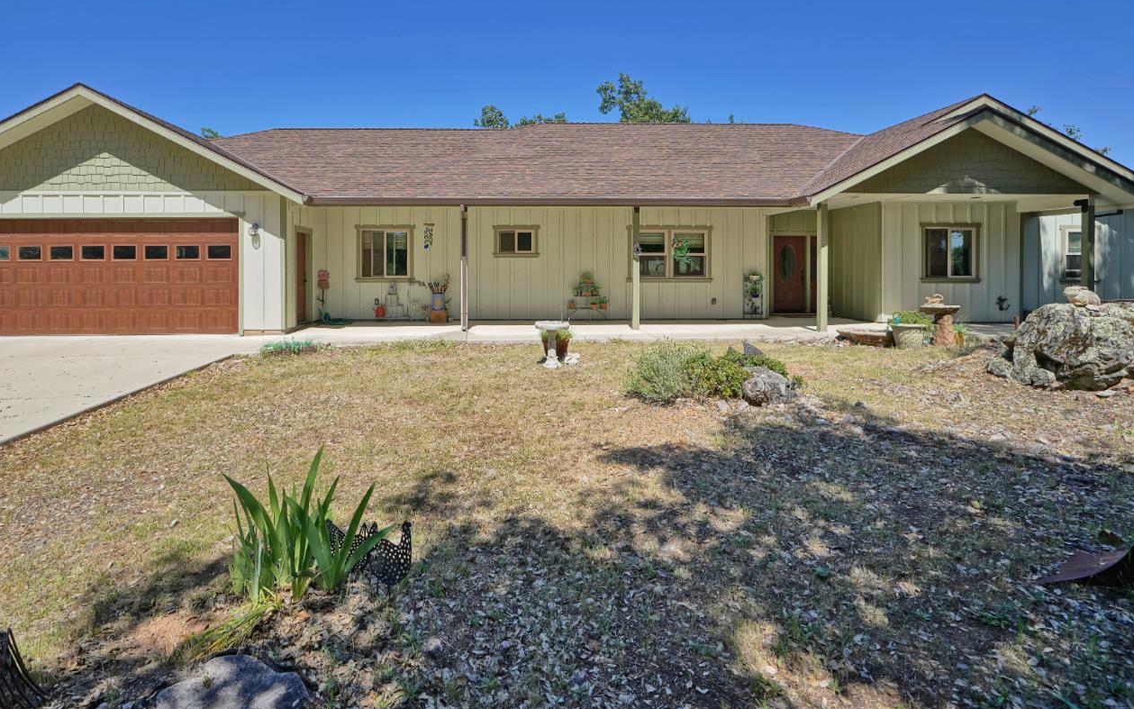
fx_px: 525
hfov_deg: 94.1
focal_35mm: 17
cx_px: 516
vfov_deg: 66.9
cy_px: 264
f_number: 7.1
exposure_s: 1/250
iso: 100
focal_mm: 14
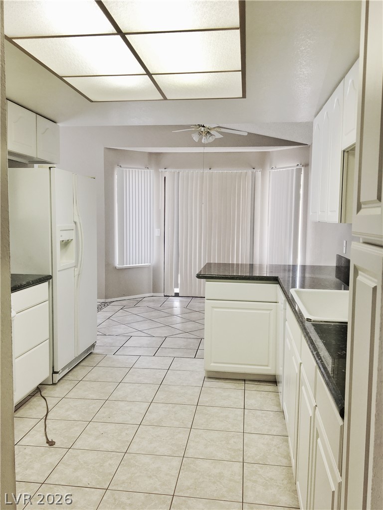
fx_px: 428
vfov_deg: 61.7
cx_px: 192
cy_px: 255
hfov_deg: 48.2
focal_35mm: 29
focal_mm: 4.15
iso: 25
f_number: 2.2
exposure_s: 1/40
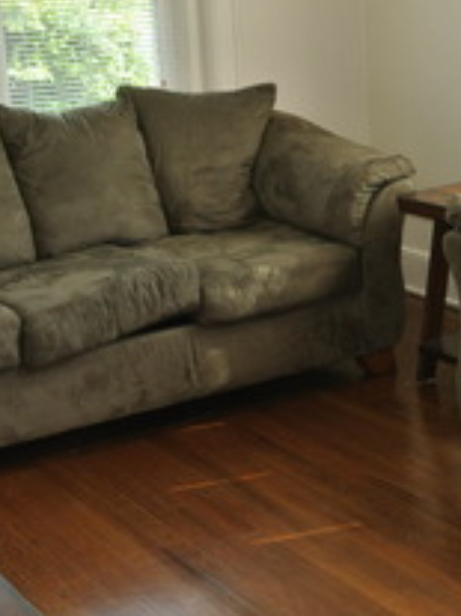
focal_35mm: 74
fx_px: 1315
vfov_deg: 26.3
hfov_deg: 19.4
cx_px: 443
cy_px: 296
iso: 200
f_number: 4.5
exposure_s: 1/60
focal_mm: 11.8
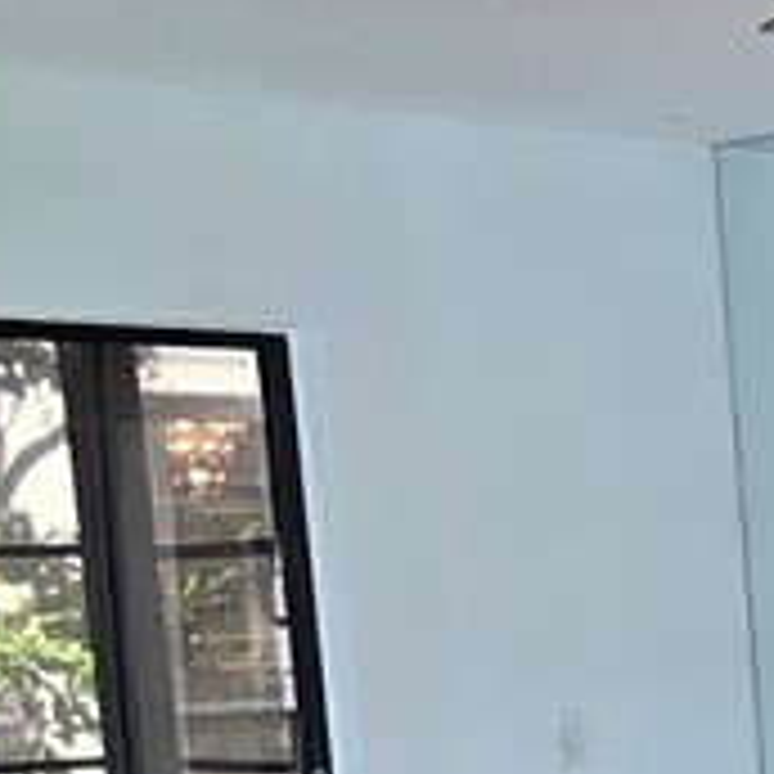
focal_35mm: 107
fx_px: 2707
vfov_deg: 15.3
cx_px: 1665
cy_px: 1098
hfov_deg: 13.4
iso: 125
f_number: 2.2
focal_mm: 2.2
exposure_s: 1/60
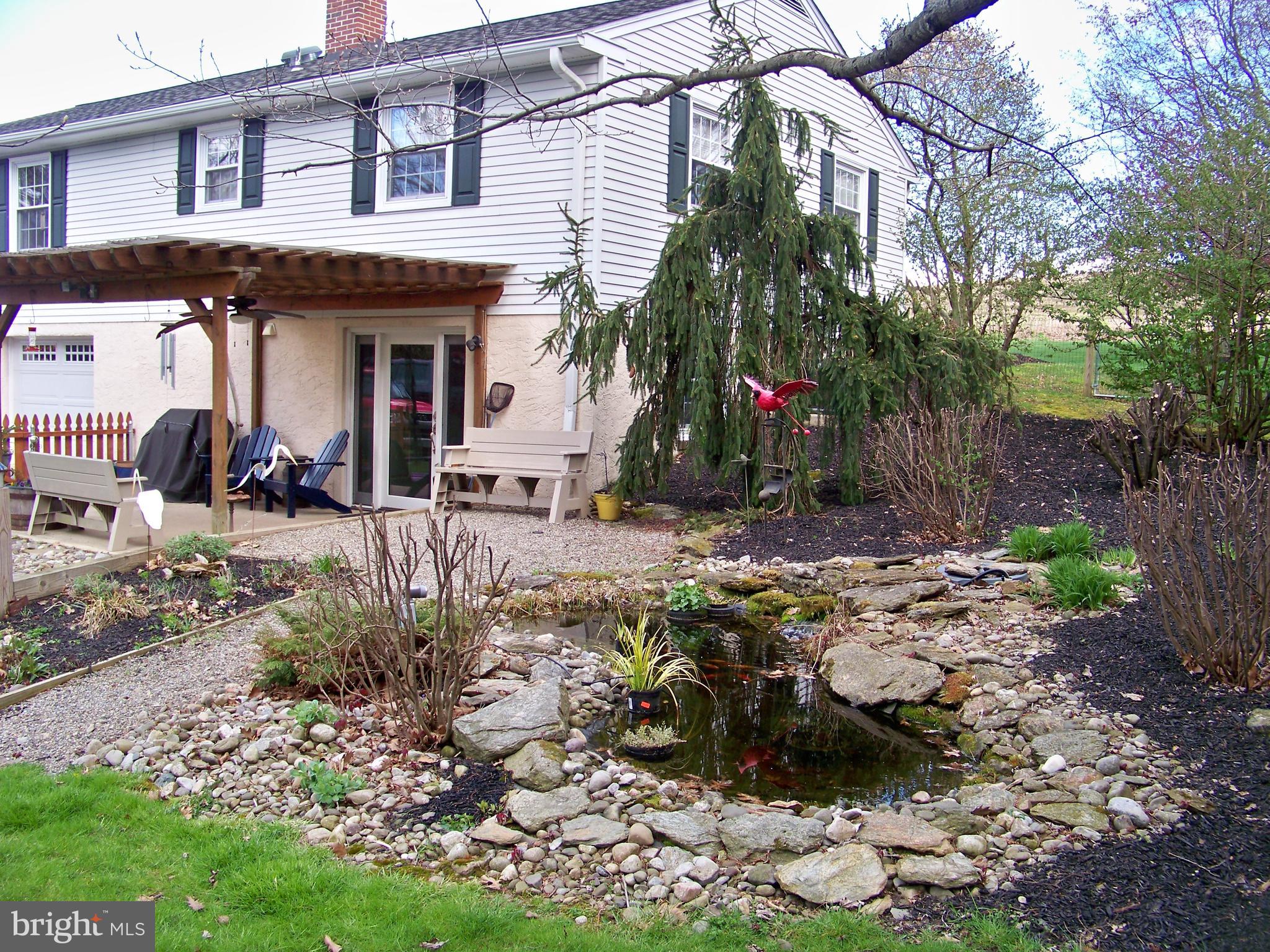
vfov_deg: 42.9
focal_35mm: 33
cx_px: 635
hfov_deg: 55.4
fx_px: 1211
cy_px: 476
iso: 80
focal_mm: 5.85
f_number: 2.8
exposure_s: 1/125
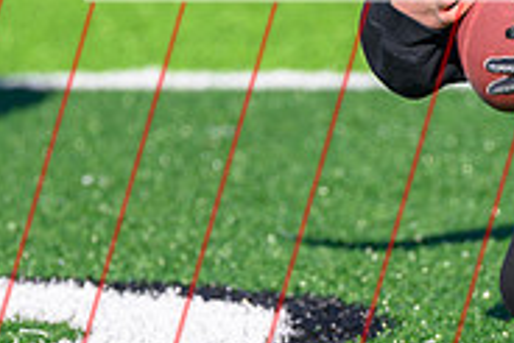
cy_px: 107
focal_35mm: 818
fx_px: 11688
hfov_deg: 2.5
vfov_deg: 1.7
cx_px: 450
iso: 64
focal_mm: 200
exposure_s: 1/800
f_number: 2.8
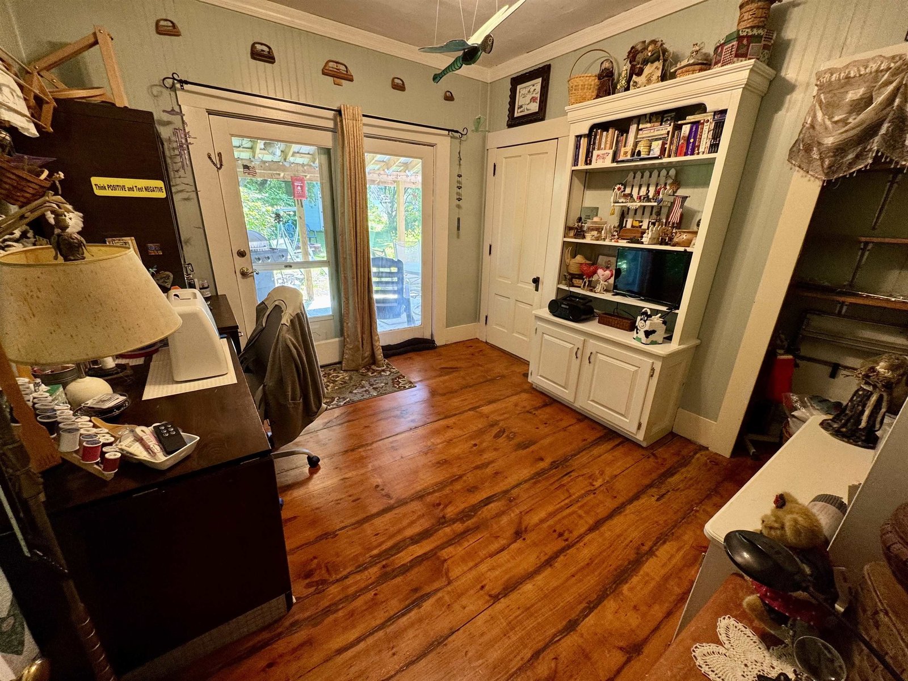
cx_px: 454
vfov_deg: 85.7
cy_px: 340
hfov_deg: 102.1
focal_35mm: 14
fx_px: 367
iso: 160
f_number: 2.2
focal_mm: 2.22
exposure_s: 1/120
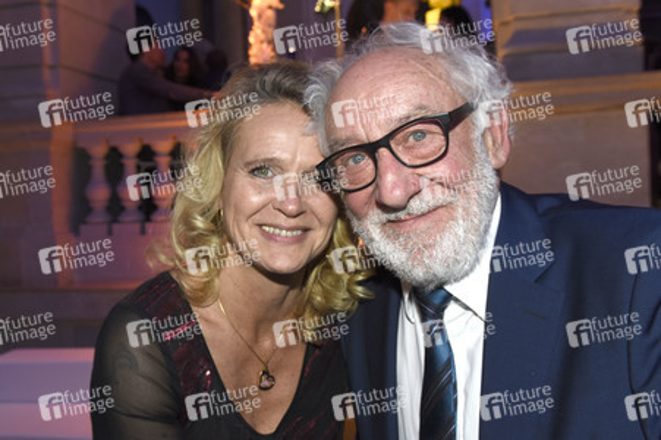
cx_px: 330
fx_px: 633
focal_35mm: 34
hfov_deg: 55.1
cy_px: 220
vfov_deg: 38.3
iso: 640
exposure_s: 1/40
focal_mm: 23
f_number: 5
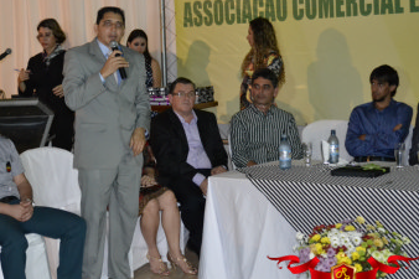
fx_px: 931
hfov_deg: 25.2
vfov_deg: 17.0
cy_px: 132
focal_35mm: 80
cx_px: 131
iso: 3200
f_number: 5
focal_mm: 36
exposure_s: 1/60
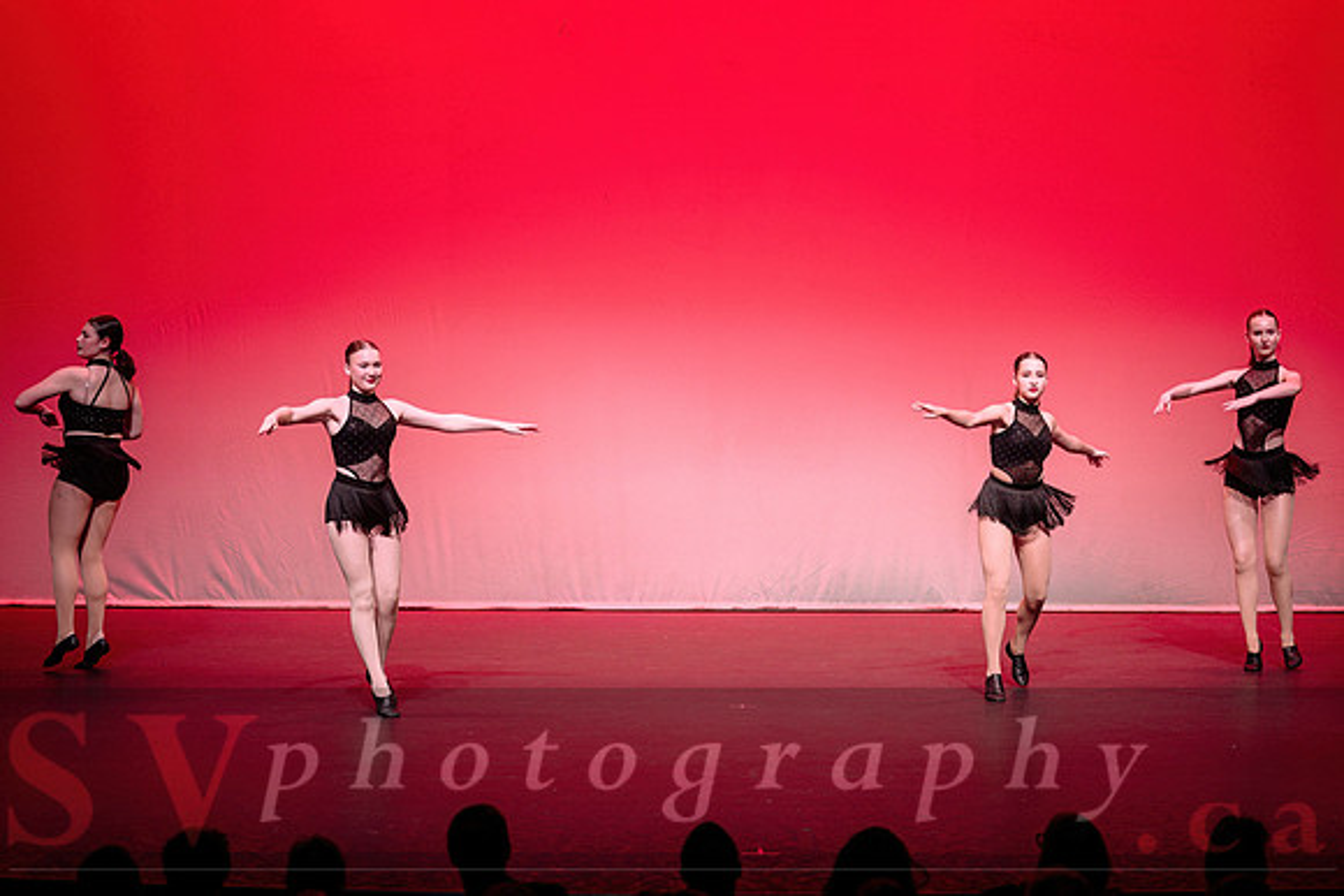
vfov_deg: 12.8
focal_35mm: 107
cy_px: 414
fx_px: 3983
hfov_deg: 19.2
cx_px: 727
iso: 1600
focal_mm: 98
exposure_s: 1/400
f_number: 2.8
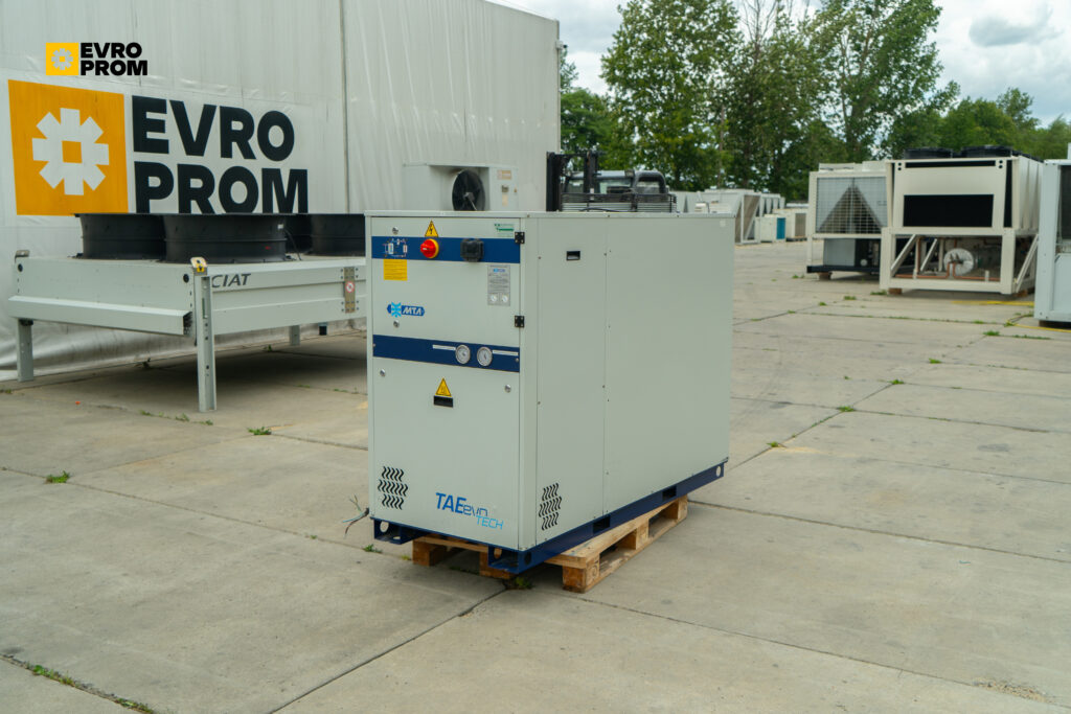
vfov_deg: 37.9
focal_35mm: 35
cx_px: 536
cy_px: 357
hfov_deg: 54.4
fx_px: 1041
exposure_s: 1/250
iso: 160
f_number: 4
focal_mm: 35
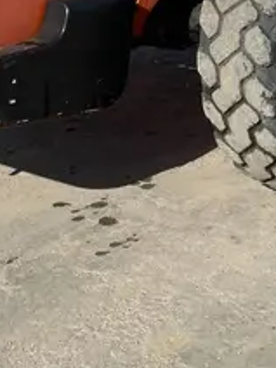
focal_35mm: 90
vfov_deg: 19.5
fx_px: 957
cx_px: 222
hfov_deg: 16.3
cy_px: -148
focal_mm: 4.2
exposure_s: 1/5814
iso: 50
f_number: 1.6
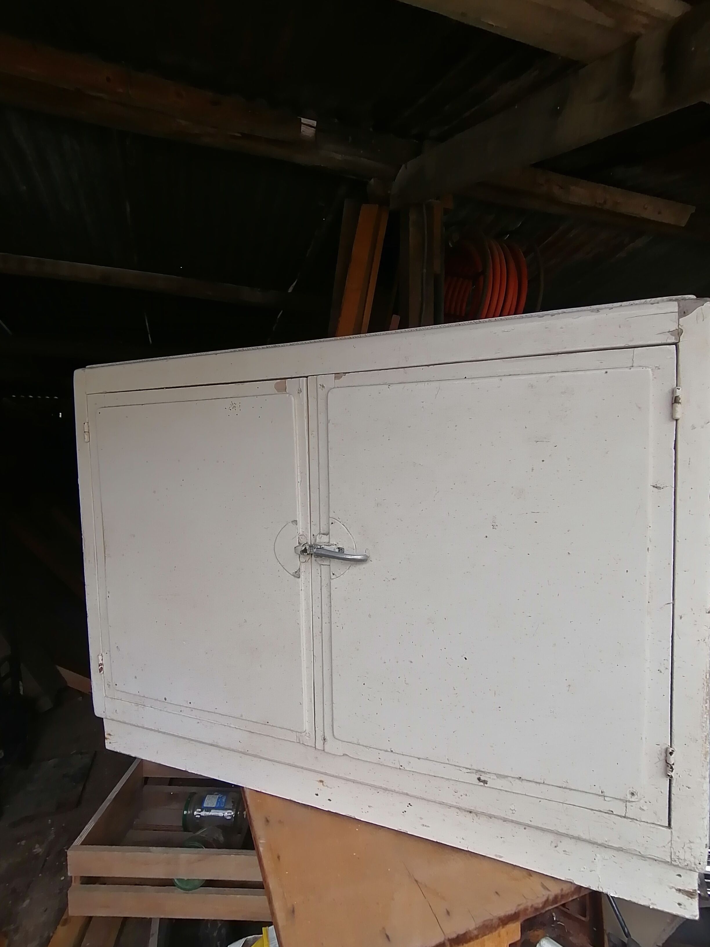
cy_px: 474
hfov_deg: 74.7
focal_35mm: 17
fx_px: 465
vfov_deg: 91.0
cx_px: 355
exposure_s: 1/132
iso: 50
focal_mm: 2.84
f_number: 2.4
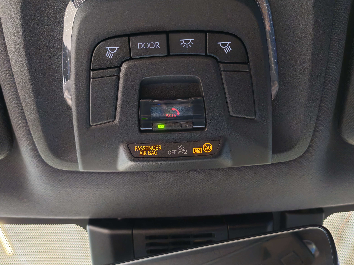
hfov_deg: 54.0
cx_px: 177
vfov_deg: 41.8
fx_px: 348
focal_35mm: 34
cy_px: 132
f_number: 1.9
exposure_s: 1/50
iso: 2000
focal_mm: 6.12
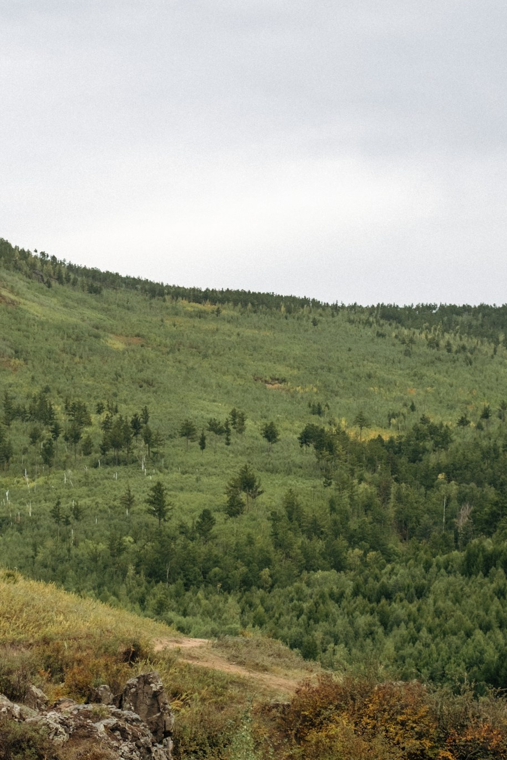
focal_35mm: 93
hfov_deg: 14.6
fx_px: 1963
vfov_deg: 21.9
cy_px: 417
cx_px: 101
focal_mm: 33
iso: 160
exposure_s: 1/400
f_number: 4
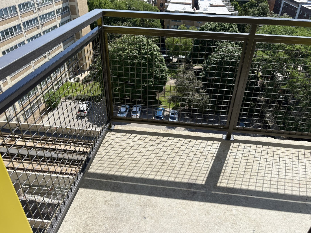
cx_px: 161
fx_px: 243
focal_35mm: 27
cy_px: 113
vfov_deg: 51.3
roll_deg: -2.5
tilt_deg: -32.7
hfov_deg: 65.3
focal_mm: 5.96
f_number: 1.6
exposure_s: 1/2364
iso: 50
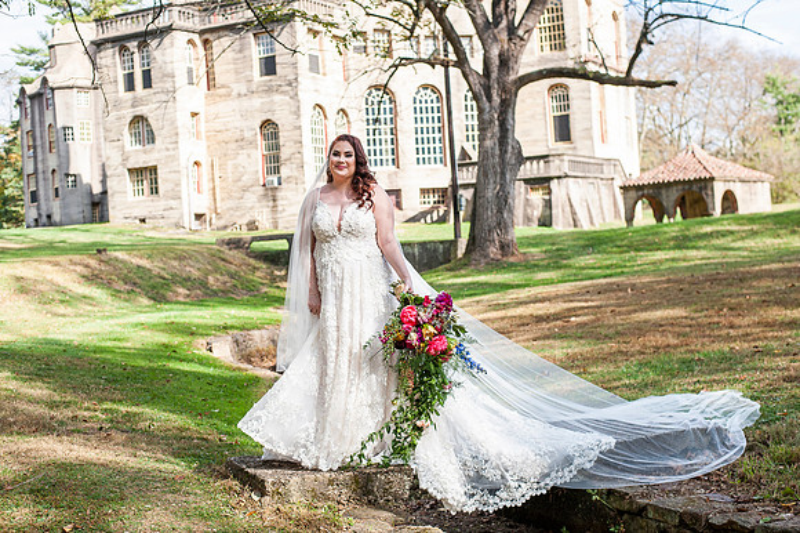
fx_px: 1141
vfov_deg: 26.3
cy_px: 267
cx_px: 389
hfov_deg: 38.6
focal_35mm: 51
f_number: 4
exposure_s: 1/1250
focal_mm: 50
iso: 400
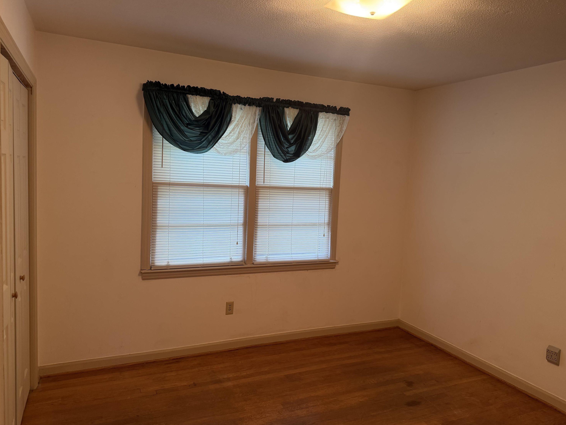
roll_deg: -2.7
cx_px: 272
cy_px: 206
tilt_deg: -5.0
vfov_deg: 54.9
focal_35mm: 25
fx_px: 409
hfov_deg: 69.4
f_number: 1.78
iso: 160
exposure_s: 1/60
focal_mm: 6.76
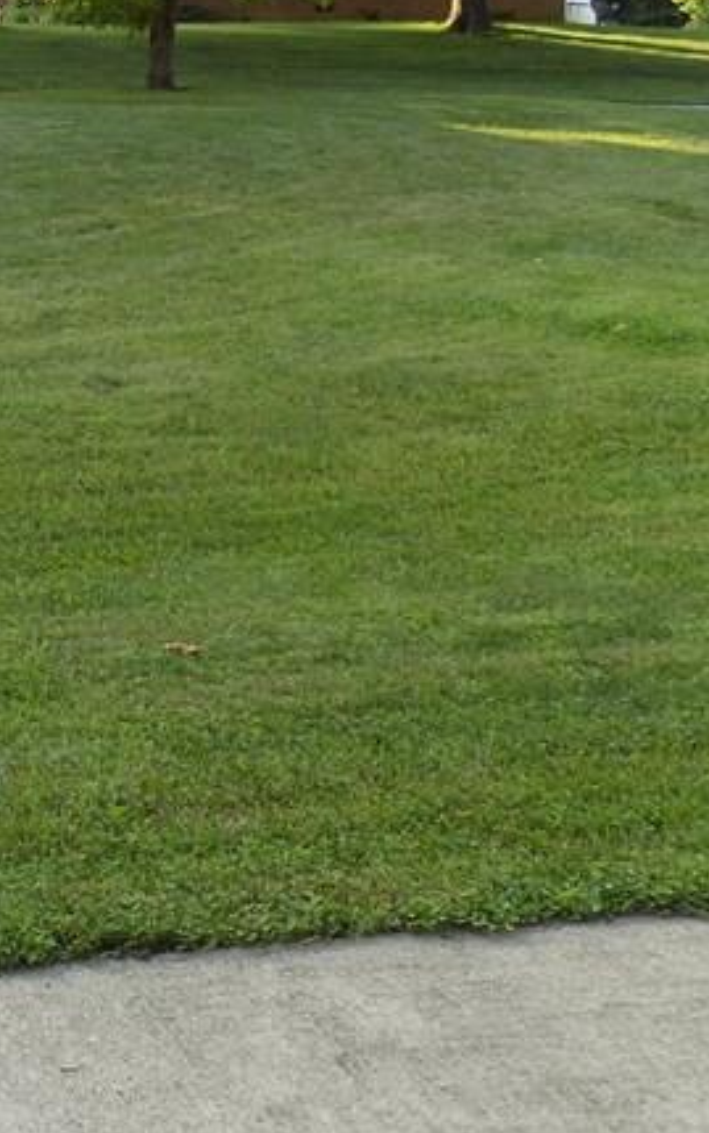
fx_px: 1792
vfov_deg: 33.7
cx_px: -340
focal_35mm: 58
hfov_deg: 19.6
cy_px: 174
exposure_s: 1/125
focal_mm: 4
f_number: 3.1
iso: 80
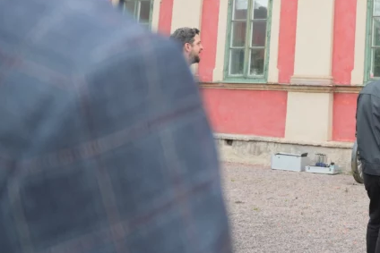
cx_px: 443
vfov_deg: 22.7
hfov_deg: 30.0
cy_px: 13
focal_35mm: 58
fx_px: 612
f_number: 2.8
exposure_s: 1/125
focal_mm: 24
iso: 400
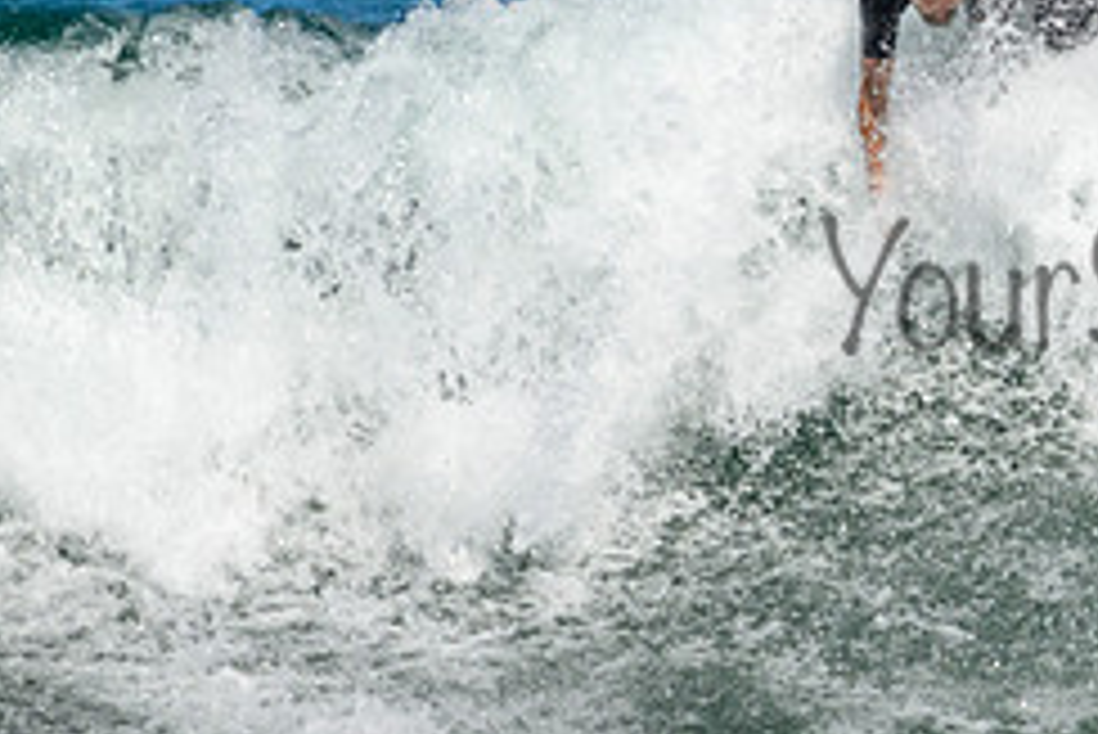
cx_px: 1214
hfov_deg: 0.9
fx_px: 66740
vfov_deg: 0.6
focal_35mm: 2187
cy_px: 319
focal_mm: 800
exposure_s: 1/2000
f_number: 11
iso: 900
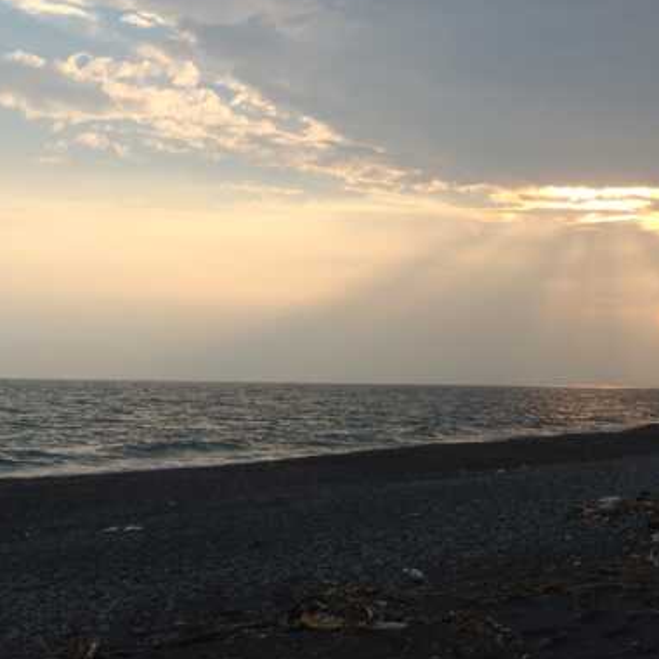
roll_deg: +0.1
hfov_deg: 31.4
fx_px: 1163
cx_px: 428
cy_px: 354
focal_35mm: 54
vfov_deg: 31.6
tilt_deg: +3.0
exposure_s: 1/1208
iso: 32
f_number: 2.2
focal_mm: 4.15
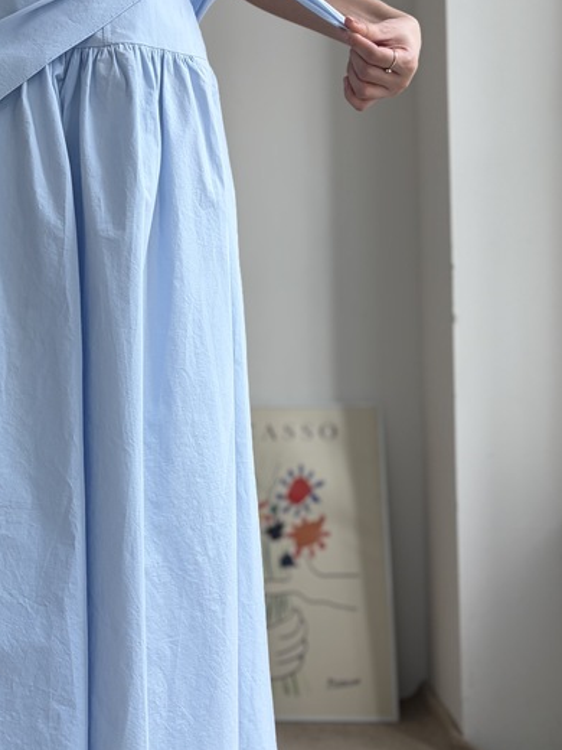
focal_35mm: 50
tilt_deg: +3.0
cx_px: 78
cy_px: 358
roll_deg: +0.1
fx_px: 1082
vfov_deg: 38.2
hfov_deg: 28.2
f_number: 1.6
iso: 64
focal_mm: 5.96
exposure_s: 1/120
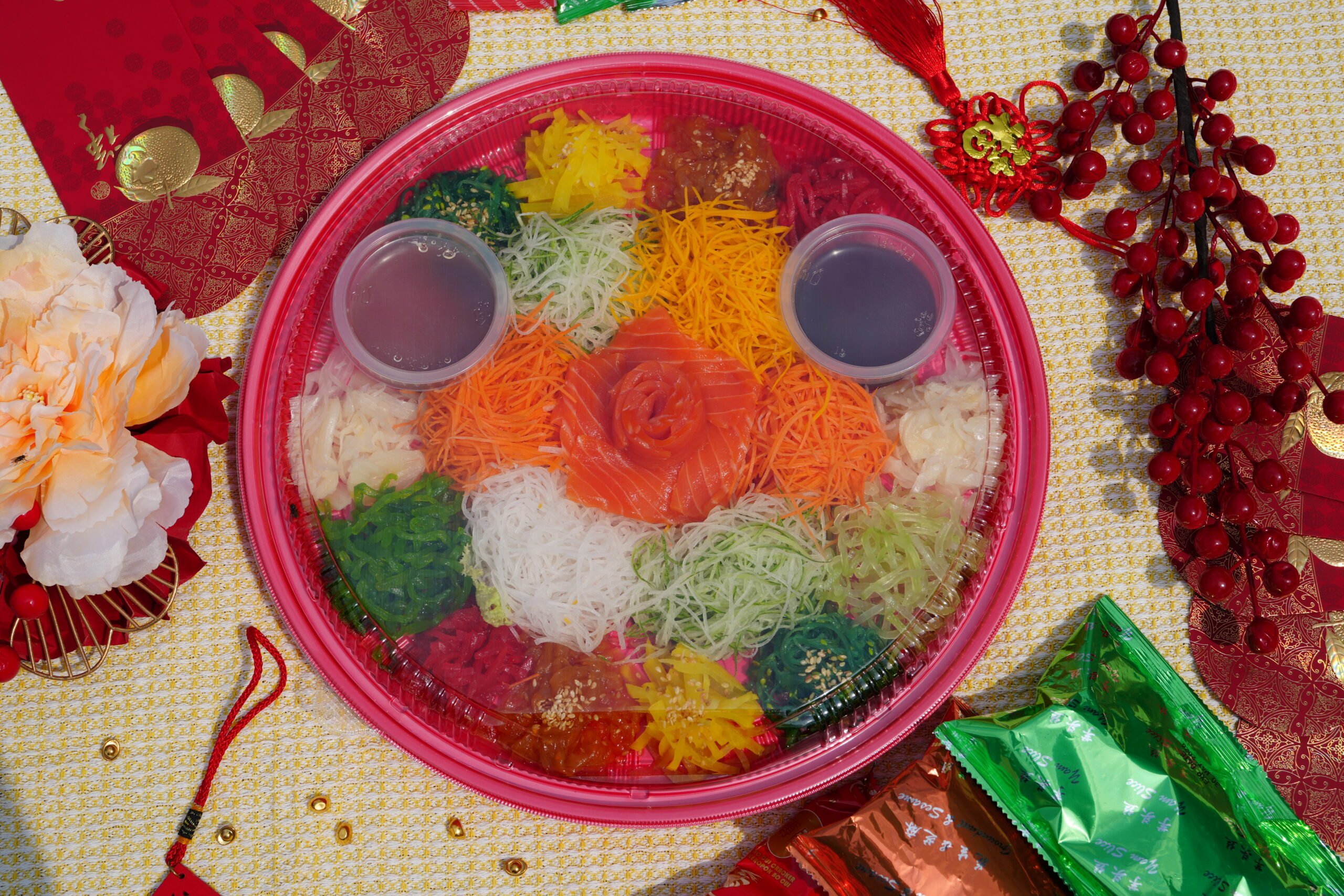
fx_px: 2240
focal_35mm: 60
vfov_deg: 22.6
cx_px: 672
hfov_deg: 33.4
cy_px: 448
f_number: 11
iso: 100
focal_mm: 60
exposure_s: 1/320
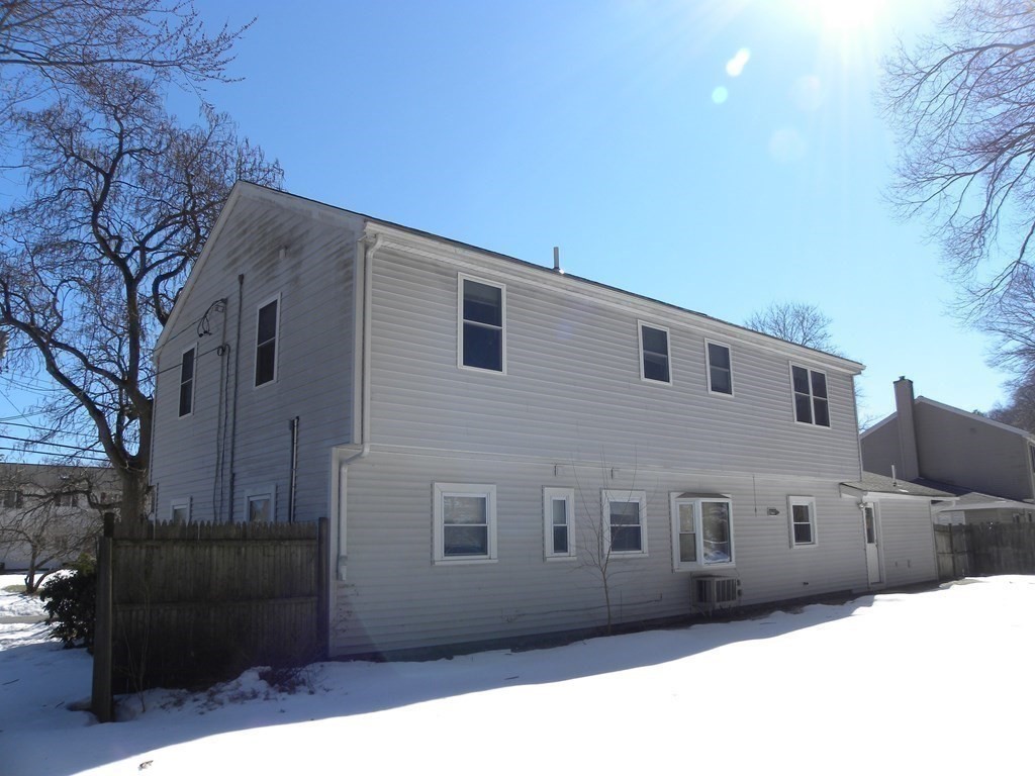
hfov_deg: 67.3
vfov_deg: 53.1
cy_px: 388
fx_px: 777
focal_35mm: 26
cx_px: 518
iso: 64
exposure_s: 1/344
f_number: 5.6
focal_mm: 4.6
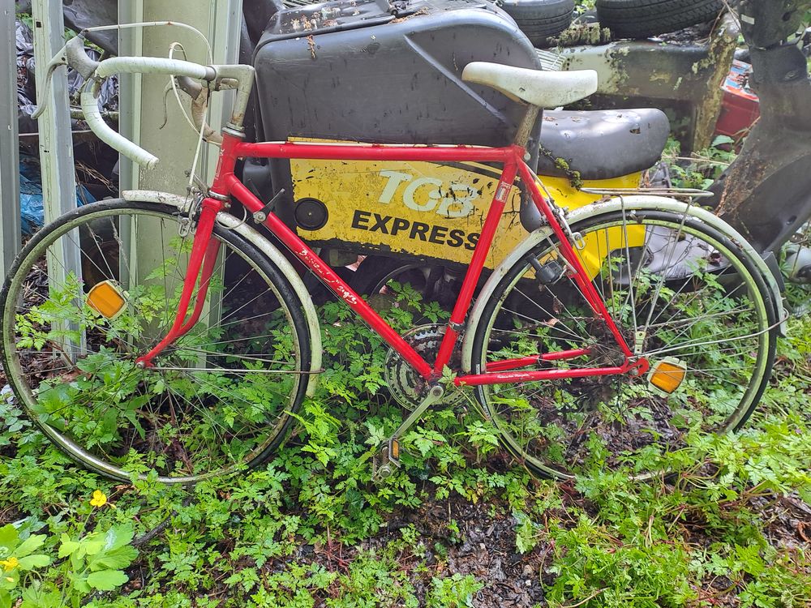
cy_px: 304
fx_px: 586
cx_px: 406
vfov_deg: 54.9
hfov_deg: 69.4
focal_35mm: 25
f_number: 1.8
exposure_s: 1/100
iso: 64
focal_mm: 4.65
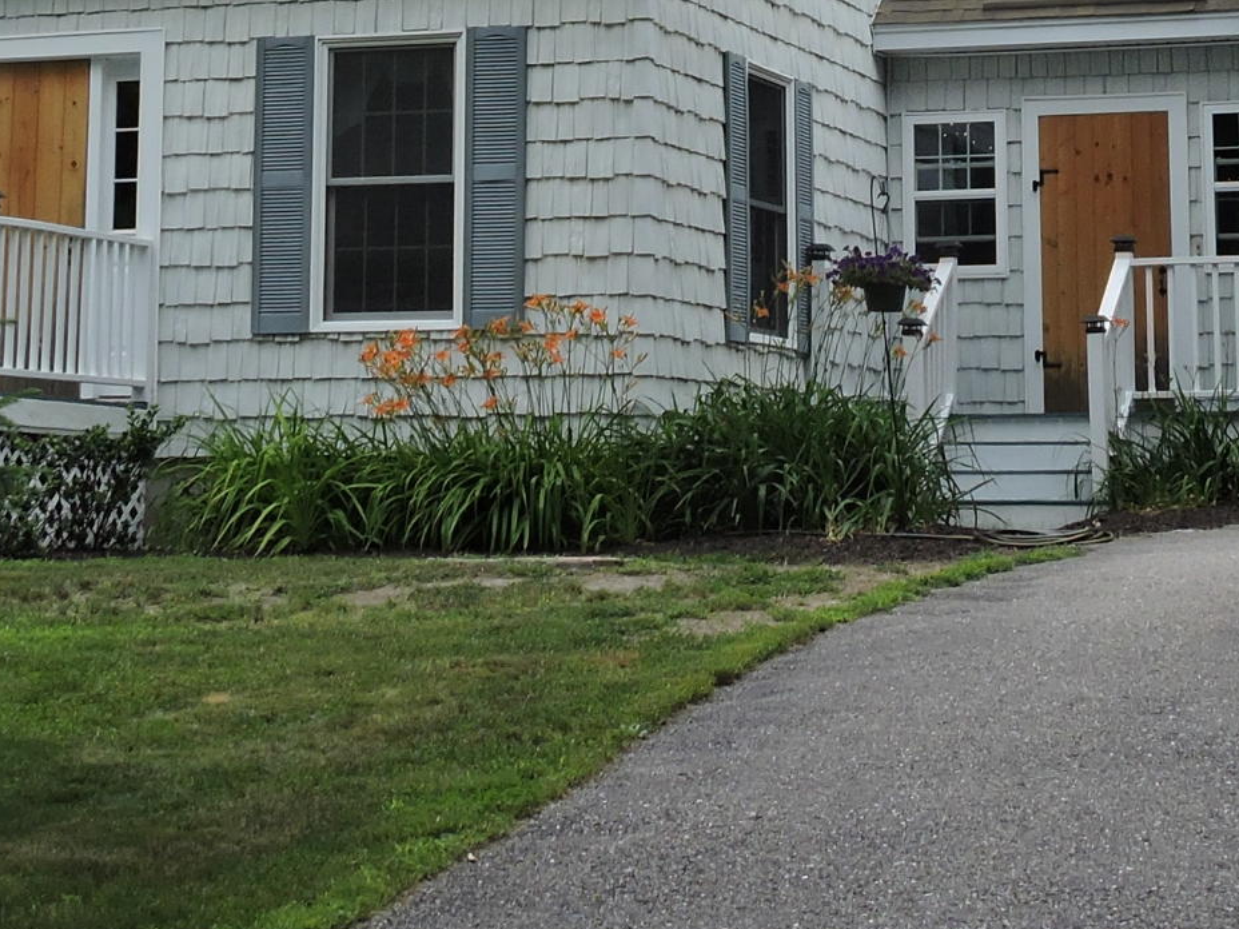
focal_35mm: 97
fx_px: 3472
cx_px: 666
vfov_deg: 14.8
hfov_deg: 20.2
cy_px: -123
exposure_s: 1/500
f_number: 3.5
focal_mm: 5.4
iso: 100
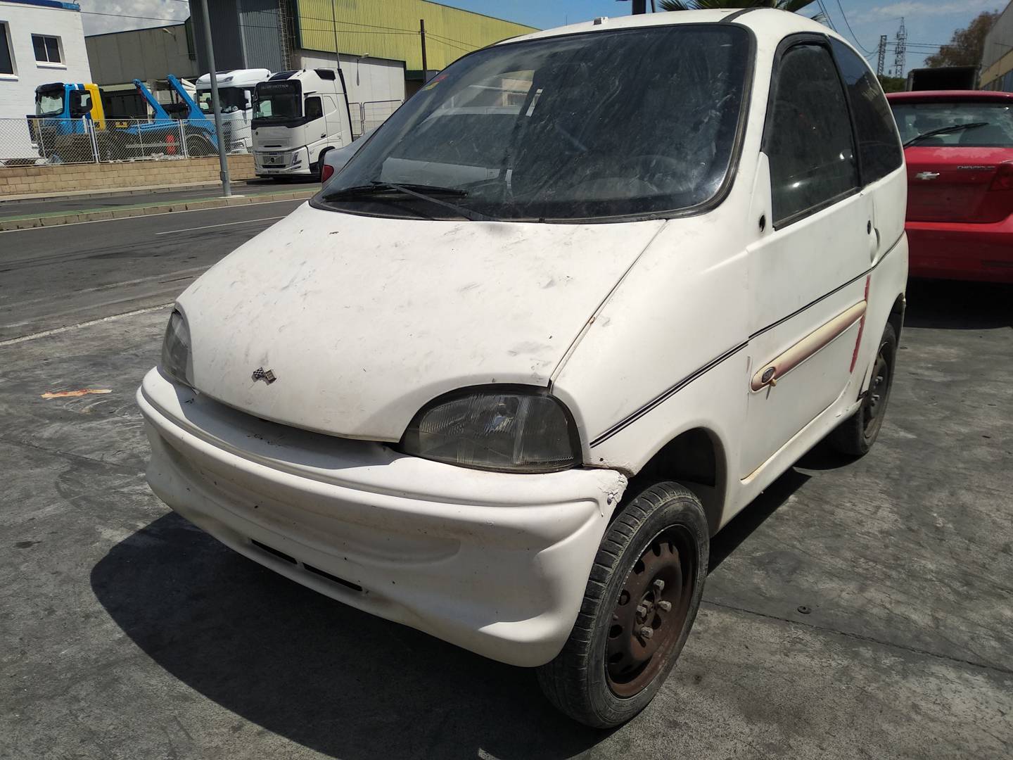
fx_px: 761
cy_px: 380
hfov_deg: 67.3
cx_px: 506
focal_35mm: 26
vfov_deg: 53.1
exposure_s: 1/2371
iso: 100
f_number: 2.2
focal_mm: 3.83
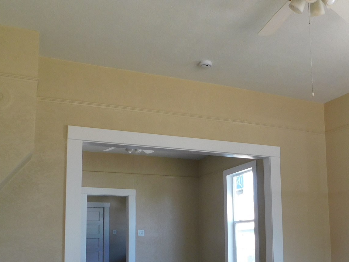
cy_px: 190
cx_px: 244
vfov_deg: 34.5
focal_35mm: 41
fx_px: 413
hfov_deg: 44.8
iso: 125
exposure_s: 1/50
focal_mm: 4
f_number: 3
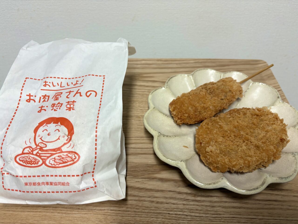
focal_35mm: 26
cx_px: 149
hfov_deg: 67.3
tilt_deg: -32.5
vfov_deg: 53.1
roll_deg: +0.0
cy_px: 112
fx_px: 224
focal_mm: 5.96
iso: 125
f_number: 1.6
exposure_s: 1/50
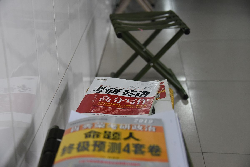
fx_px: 472
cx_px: 125
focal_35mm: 68
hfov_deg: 29.6
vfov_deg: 20.0
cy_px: 84
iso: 5600
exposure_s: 1/80
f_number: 4.8
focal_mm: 68
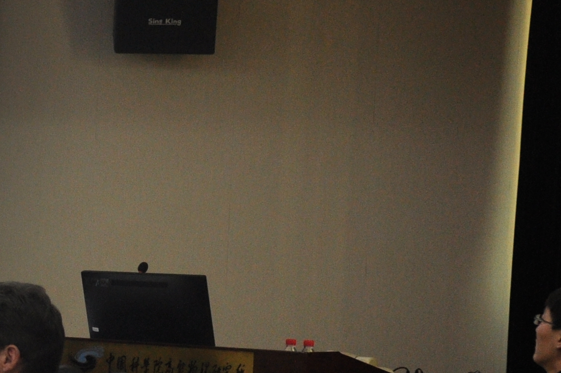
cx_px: -304
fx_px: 2927
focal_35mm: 188
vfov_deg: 7.3
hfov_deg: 10.5
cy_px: 345
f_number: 4.2
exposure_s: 1/30
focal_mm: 34
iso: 500
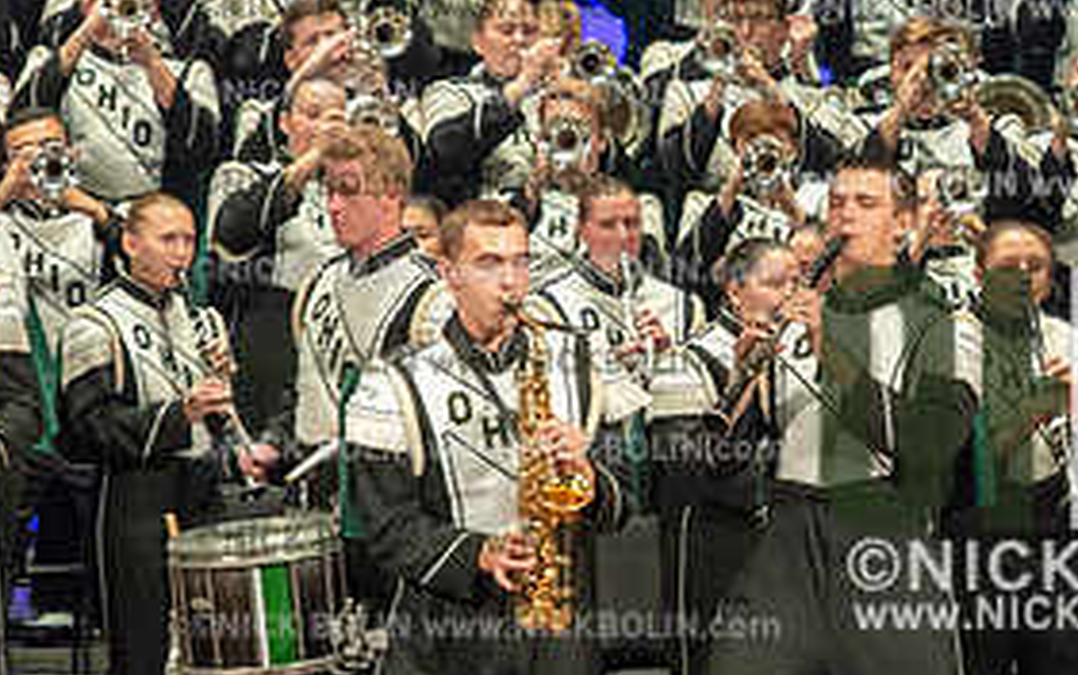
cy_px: 449
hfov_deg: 4.5
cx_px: 1090
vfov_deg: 2.8
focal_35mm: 462
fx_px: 13581
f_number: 5.6
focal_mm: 220
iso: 8000
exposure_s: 1/320
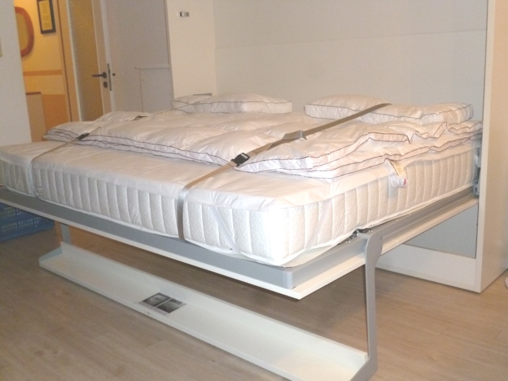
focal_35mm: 36
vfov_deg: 39.7
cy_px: 190
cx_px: 254
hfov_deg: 51.4
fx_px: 528
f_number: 3.1
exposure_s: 1/60
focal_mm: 6.4
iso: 400
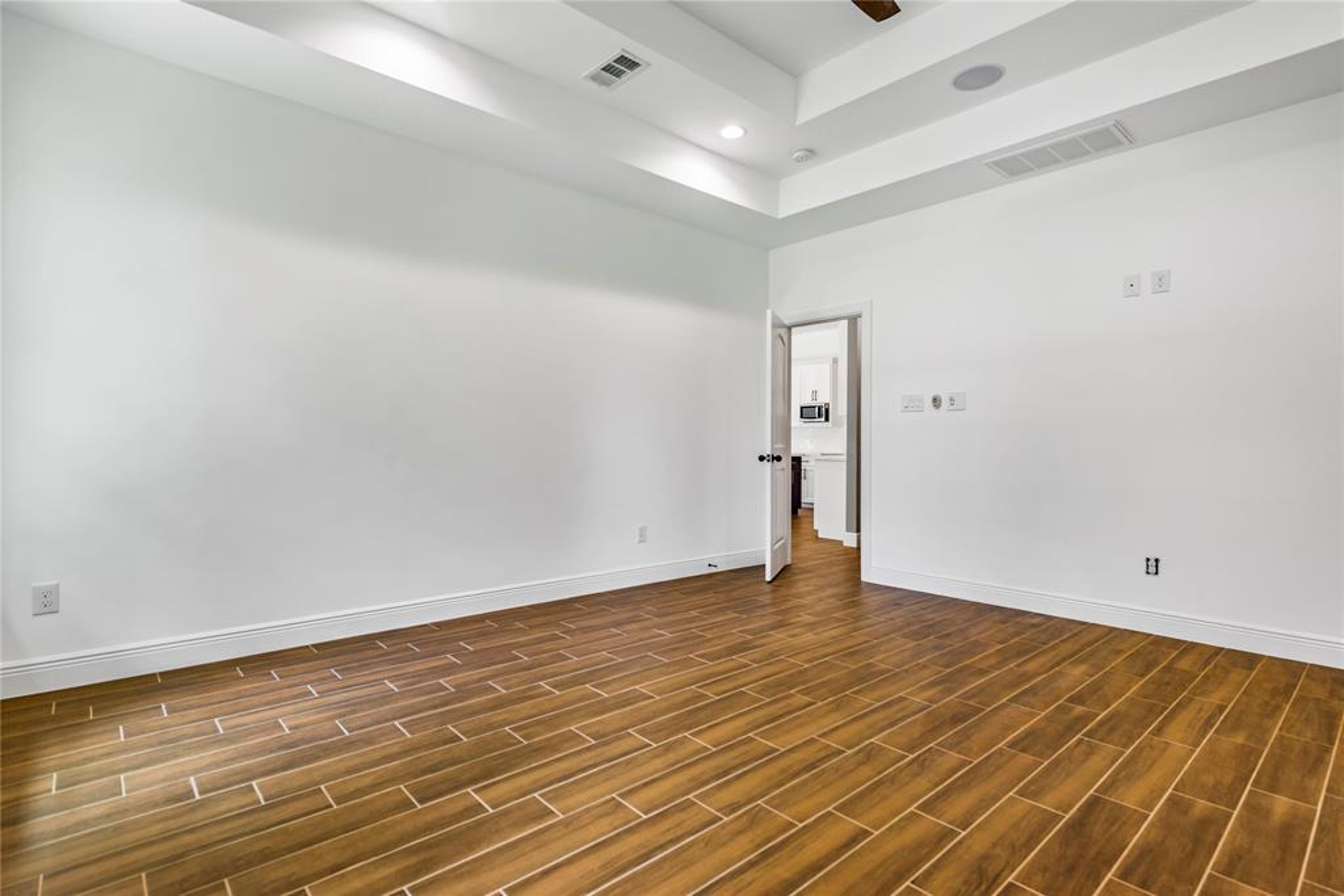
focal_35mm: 18
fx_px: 672
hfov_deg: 90.0
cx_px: 672
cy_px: 448
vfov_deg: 67.4
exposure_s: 1/5
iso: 100
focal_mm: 18
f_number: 5.6
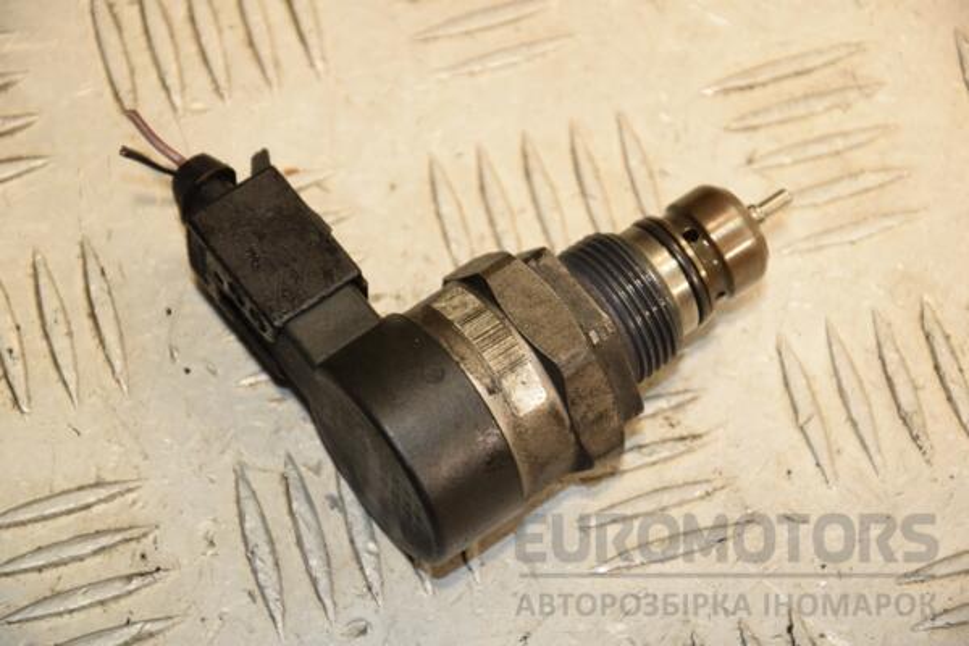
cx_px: 484
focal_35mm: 158
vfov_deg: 8.7
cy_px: 323
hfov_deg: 13.0
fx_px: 4239
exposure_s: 1/200
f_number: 6.3
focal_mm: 105
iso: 800
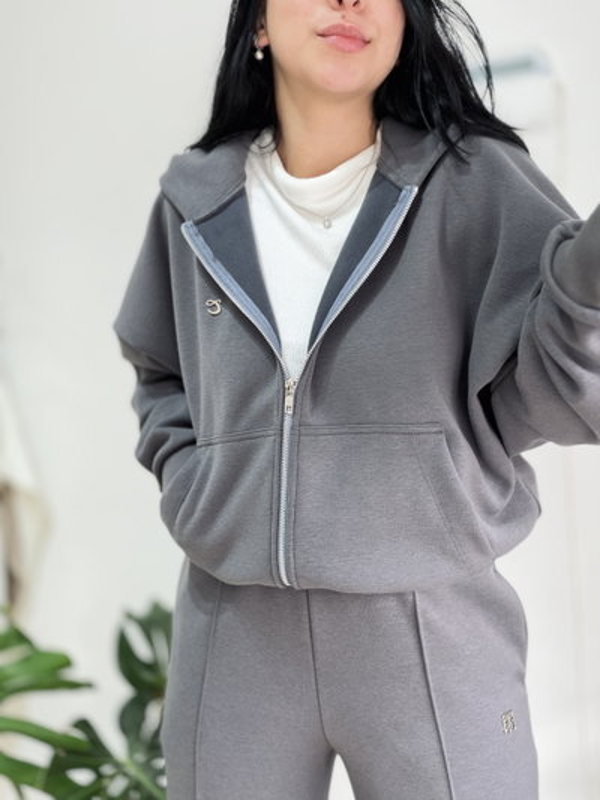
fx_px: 693
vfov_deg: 60.0
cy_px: 400
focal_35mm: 30
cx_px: 300
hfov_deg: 46.8
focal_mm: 2.71
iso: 80
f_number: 1.9
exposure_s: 1/61
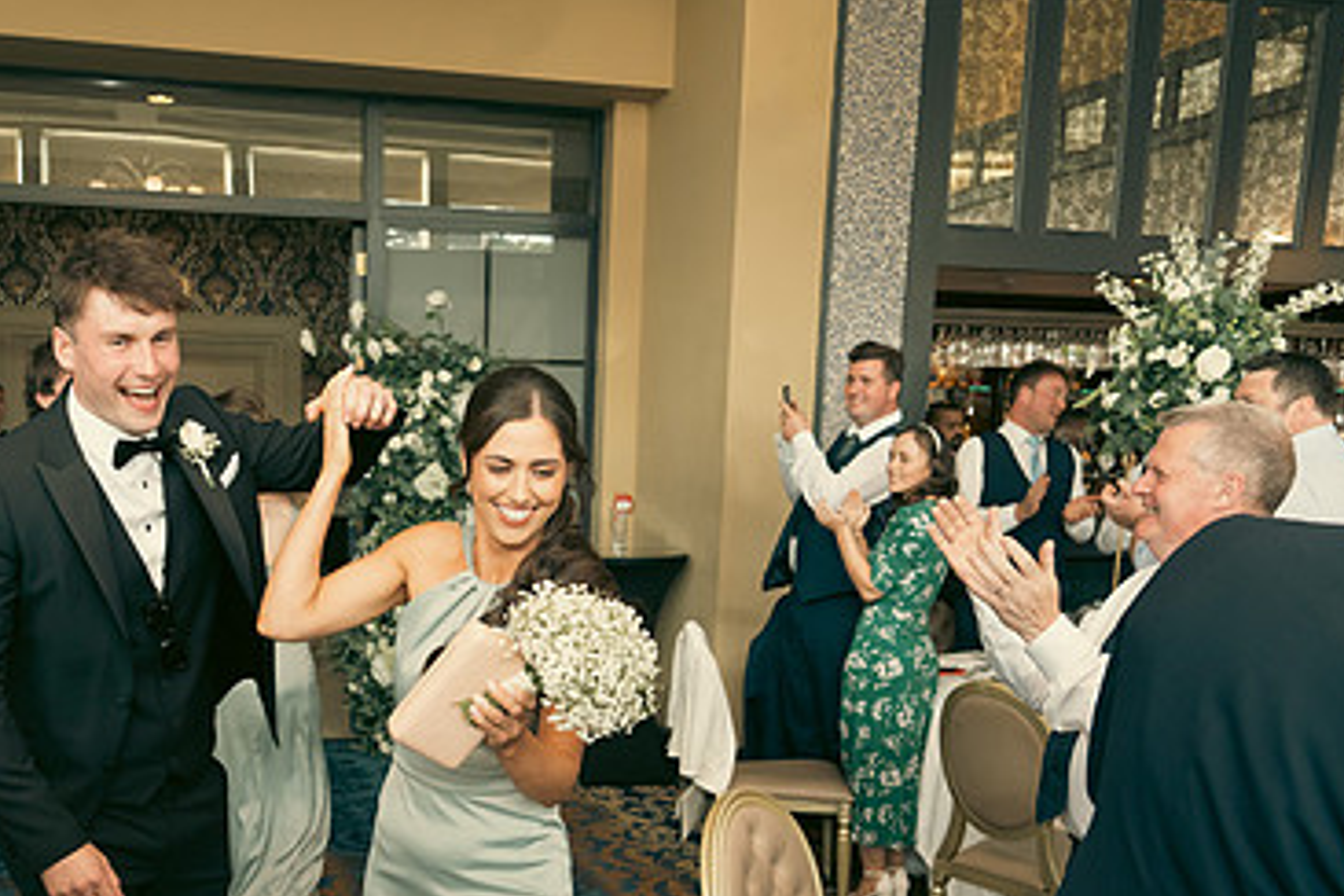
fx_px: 1419
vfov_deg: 34.1
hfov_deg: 49.9
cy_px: 703
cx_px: 463
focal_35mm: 38
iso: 1600
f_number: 3.5
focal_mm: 24
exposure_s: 1/200
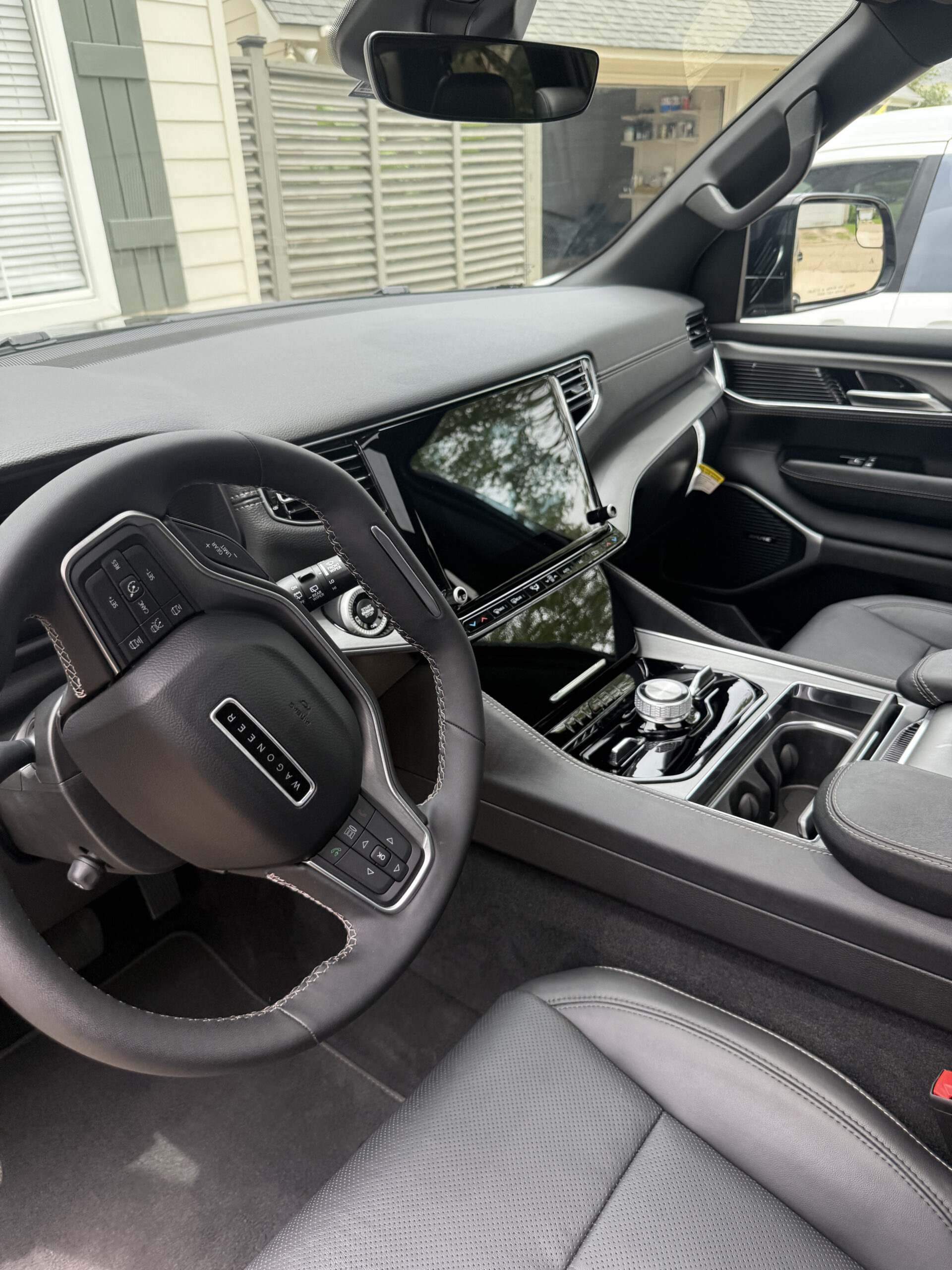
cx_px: 476
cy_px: 635
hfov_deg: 56.8
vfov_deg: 71.6
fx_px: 880
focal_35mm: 24
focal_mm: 6.76
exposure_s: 1/377
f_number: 1.78
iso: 100
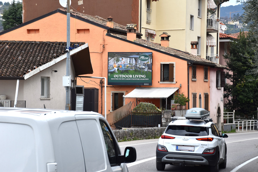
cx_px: 129
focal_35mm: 112
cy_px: 86
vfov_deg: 12.2
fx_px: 806
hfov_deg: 18.2
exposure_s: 1/250
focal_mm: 75
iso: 100
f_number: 10
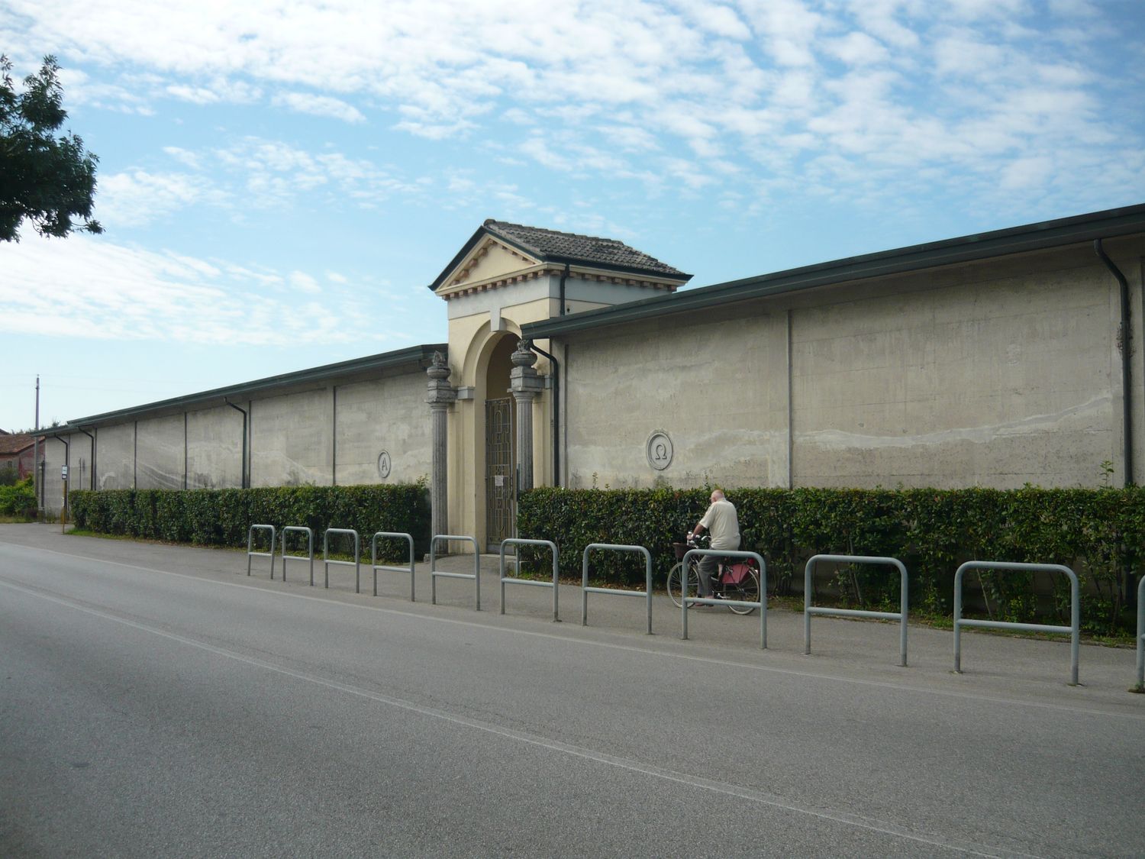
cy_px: 430
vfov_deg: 42.9
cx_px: 572
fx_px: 1092
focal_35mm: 33
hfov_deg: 55.4
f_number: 8
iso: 100
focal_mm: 5.5
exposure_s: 1/160
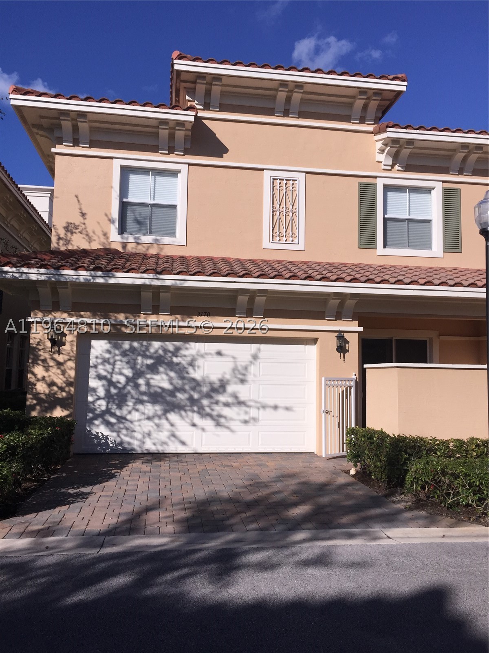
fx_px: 546
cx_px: 244
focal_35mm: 29
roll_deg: -0.4
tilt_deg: +5.4
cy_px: 326
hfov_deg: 48.2
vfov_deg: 61.7
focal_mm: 4.15
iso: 32
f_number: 2.2
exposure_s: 1/4950
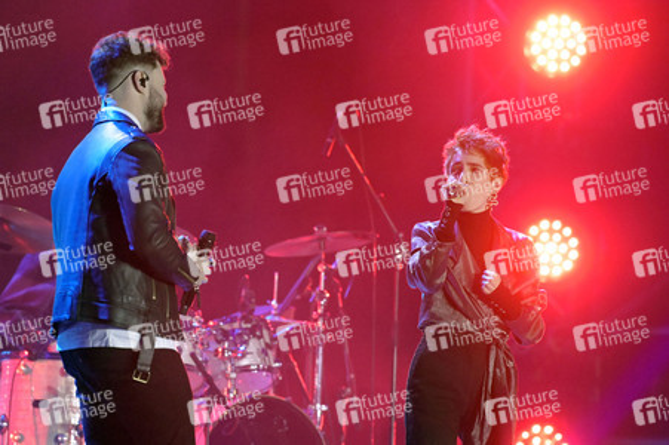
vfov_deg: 3.8
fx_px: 6685
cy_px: 222
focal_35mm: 360
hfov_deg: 5.7
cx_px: 334
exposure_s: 1/500
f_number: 5.6
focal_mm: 360
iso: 12800
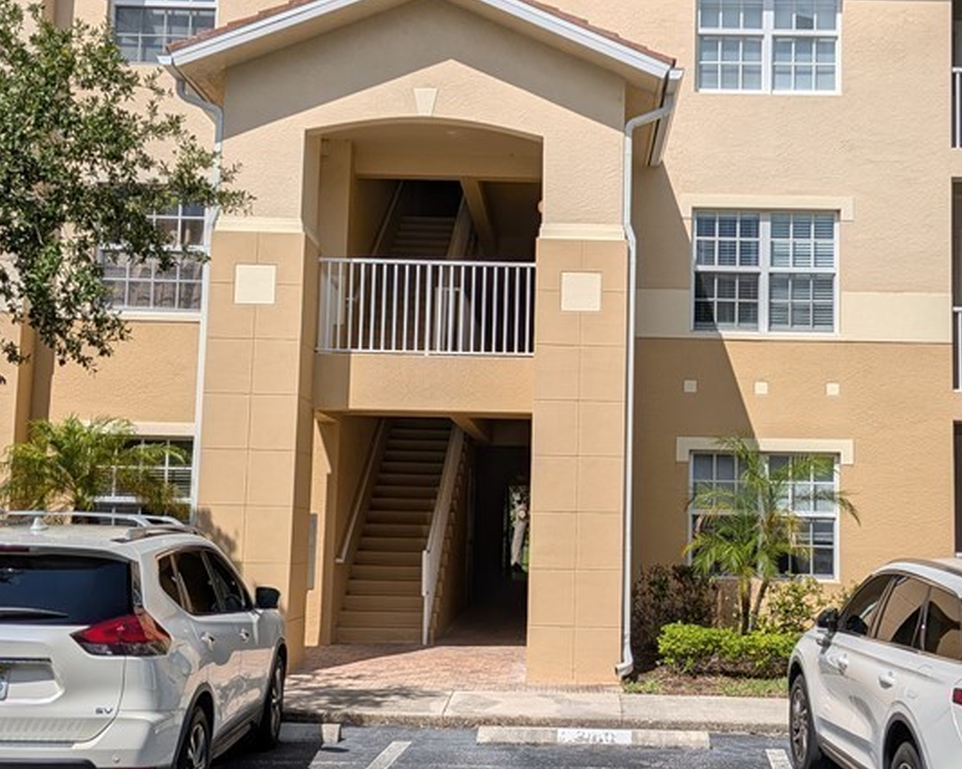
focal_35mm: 45
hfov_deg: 40.9
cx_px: 588
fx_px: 1281
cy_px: 384
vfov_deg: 33.4
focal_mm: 4.53
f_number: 1.7
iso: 32
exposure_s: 1/17544
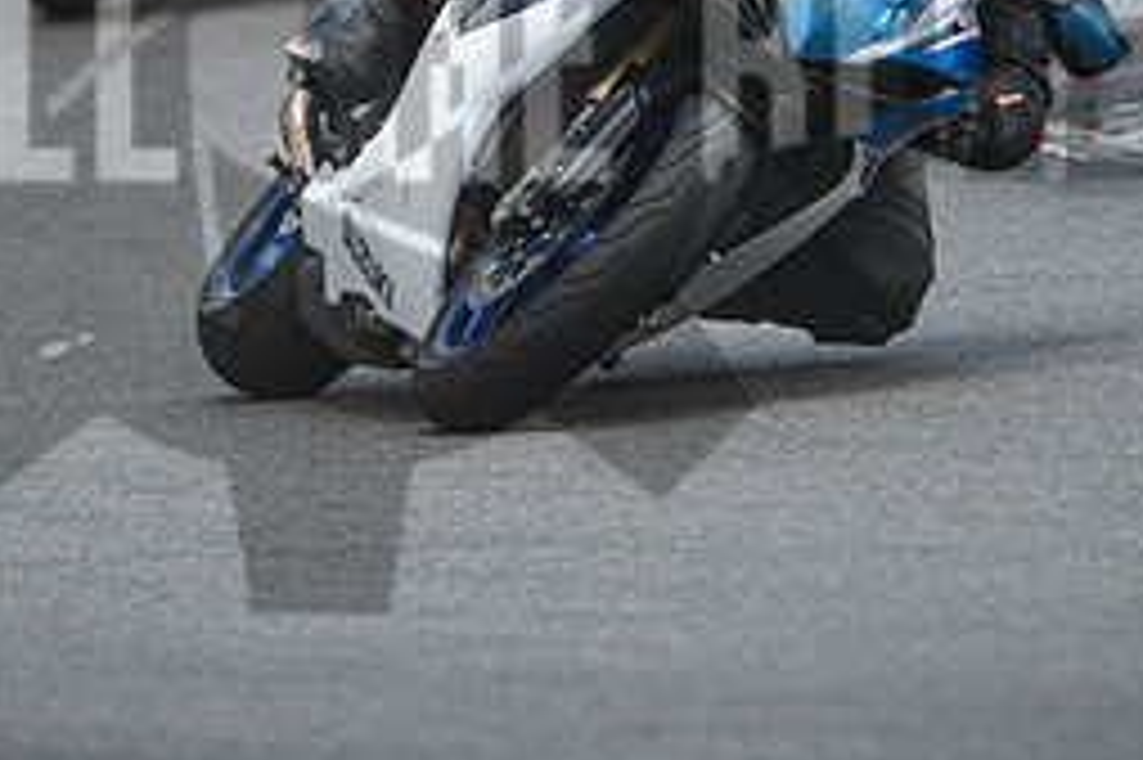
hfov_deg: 2.1
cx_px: 320
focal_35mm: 960
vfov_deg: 1.4
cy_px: 65
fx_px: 30459
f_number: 2.8
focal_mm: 280
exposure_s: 1/4000
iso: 1000
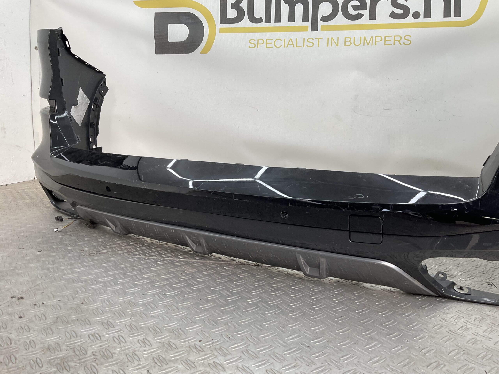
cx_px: 250
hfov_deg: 61.7
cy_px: 187
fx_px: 418
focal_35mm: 29
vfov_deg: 48.2
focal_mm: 3
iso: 20
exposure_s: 1/120
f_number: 1.8
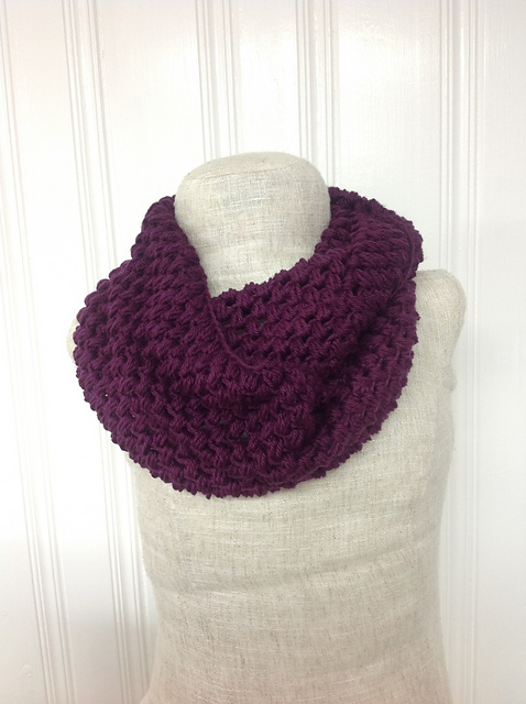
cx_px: 263
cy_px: 352
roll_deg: +3.7
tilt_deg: -10.0
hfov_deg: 40.6
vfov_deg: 52.7
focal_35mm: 35
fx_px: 711
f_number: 2.4
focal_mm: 4.28
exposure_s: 1/15
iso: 100
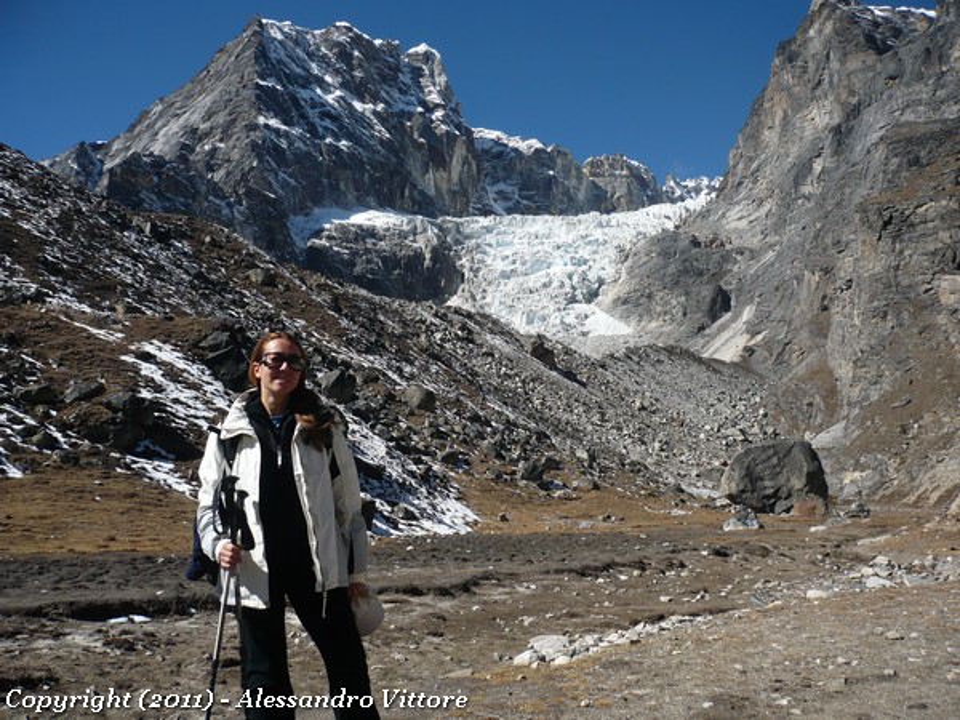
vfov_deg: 40.7
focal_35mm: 35
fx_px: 971
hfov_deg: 52.6
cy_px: 360
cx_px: 480
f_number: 8
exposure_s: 1/320
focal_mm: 5.8
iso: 100
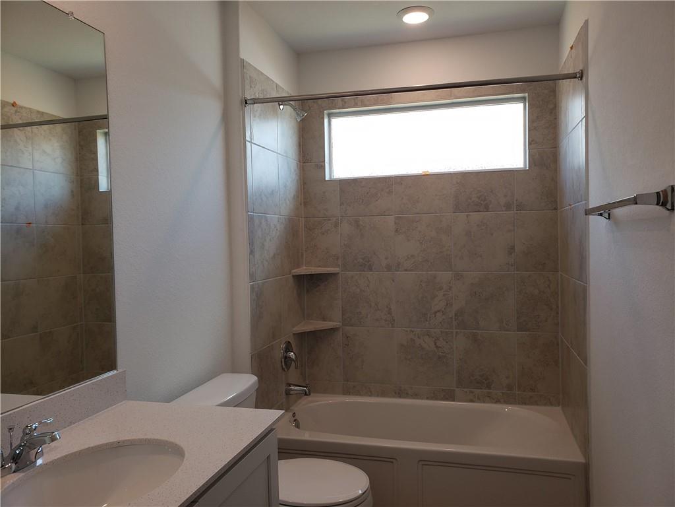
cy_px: 254
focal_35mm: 26
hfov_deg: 67.3
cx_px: 338
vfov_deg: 53.1
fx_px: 507
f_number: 2.4
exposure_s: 1/120
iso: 100
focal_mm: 4.3
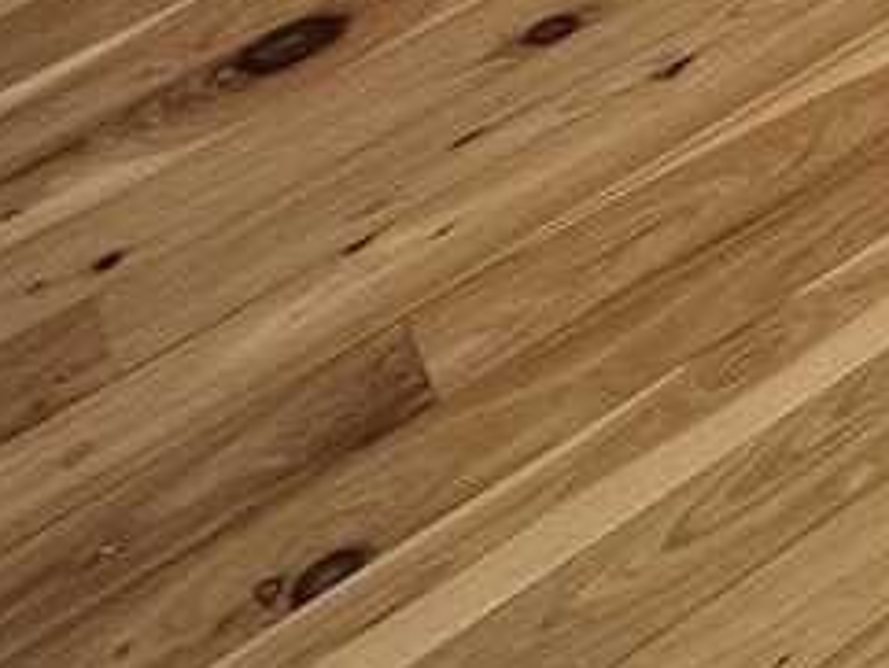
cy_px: -489
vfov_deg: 15.0
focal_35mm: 87
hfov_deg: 14.8
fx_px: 2235
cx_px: 2099
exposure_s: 1/99
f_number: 2.2
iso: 125
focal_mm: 2.2
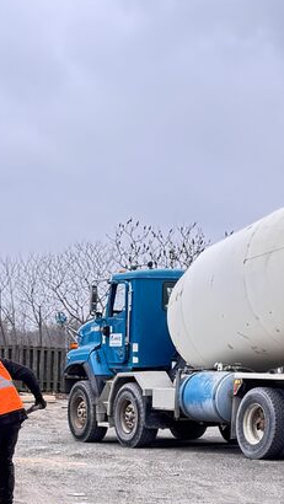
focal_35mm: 102
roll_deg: -1.6
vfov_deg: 19.3
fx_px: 1364
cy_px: 655
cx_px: 57
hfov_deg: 11.8
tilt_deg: -11.8
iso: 80
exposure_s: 1/304
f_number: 1.78
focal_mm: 6.76
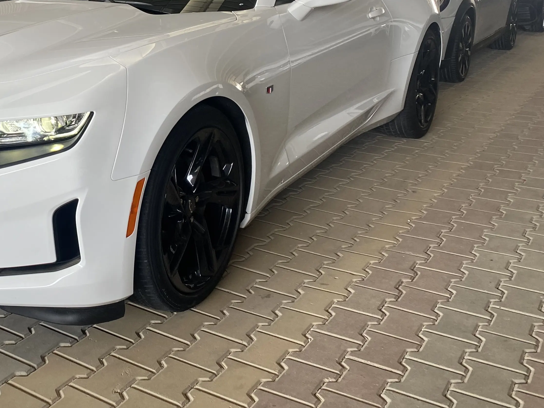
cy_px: 78
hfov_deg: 38.1
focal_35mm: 47
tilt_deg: -9.6
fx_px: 739
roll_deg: +0.8
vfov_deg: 30.1
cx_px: 70
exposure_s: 1/121
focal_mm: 4.25
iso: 100
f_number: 1.8
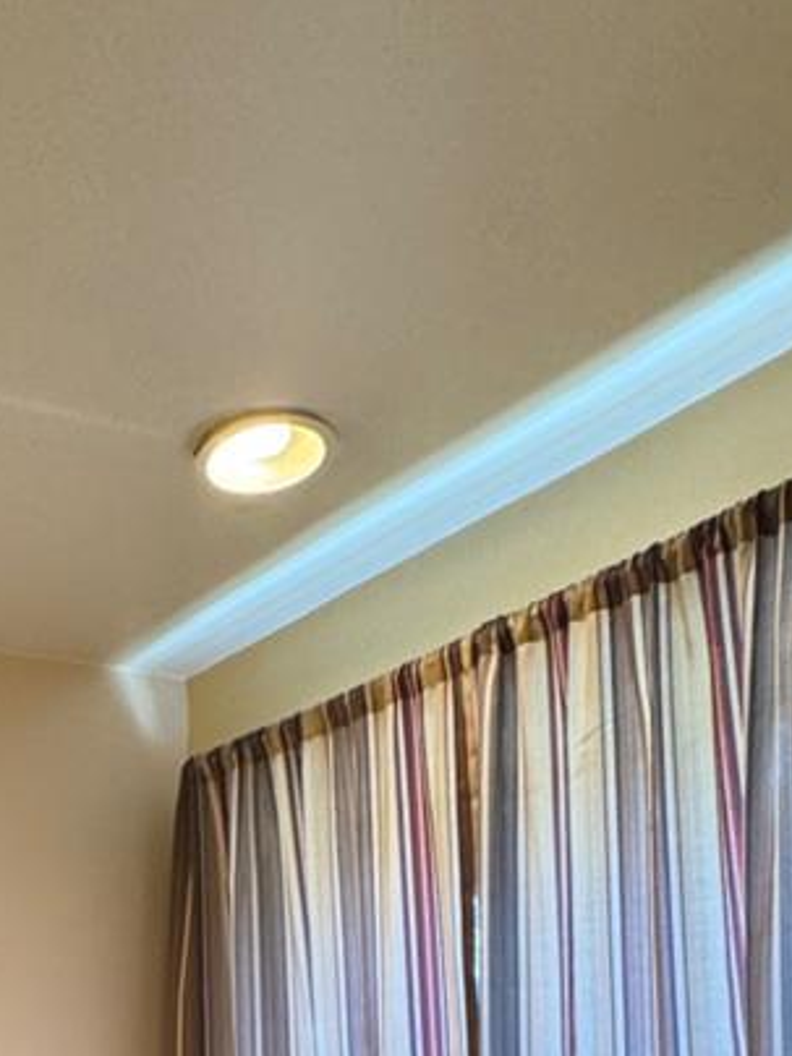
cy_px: 1349
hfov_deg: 27.5
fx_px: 1586
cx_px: 158
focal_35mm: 52
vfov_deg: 29.9
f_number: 2.2
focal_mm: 2.22
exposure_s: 1/120
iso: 200
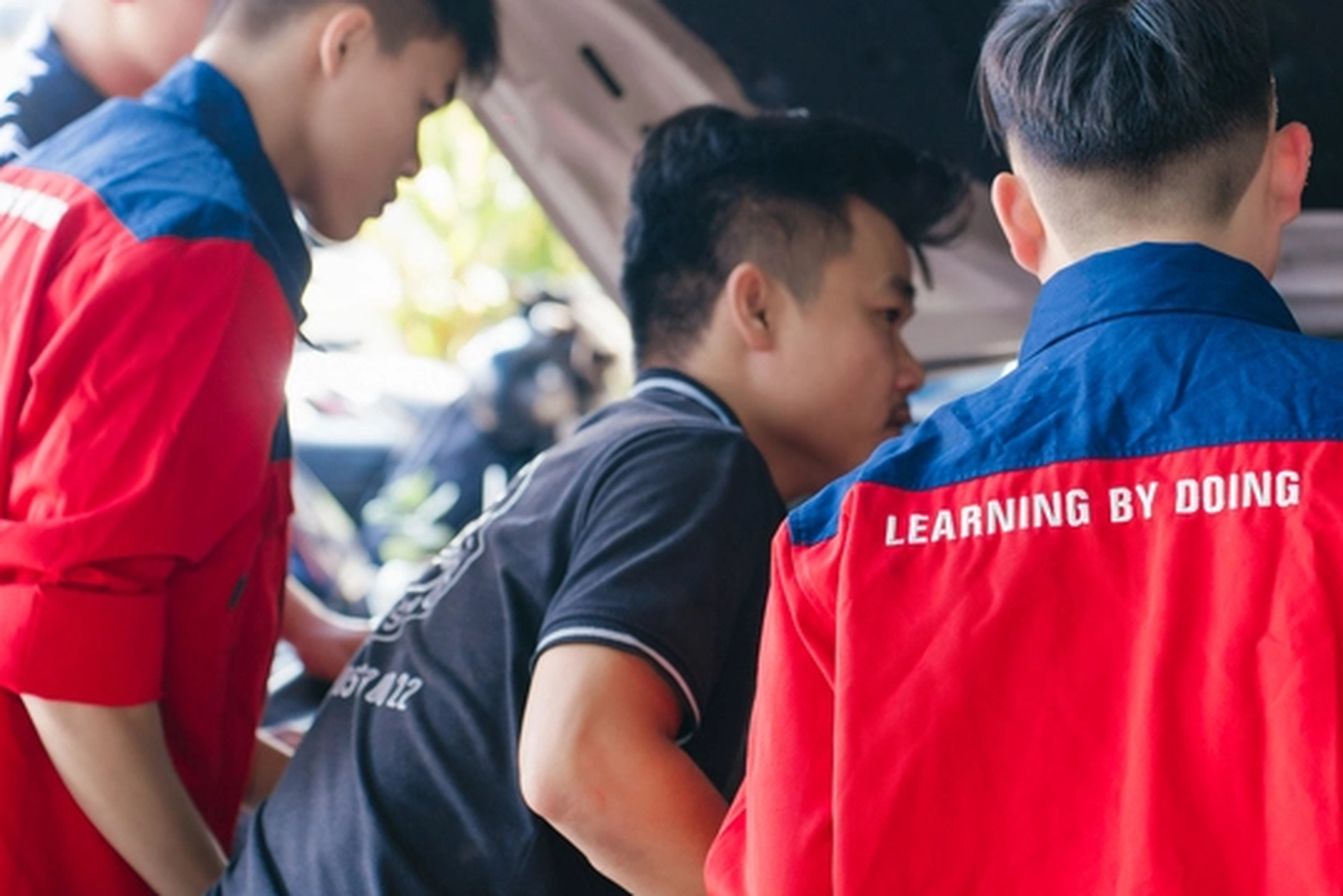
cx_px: 826
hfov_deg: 19.6
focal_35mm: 104
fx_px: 3881
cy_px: 438
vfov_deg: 13.2
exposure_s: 1/160
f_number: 3.5
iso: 320
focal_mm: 70
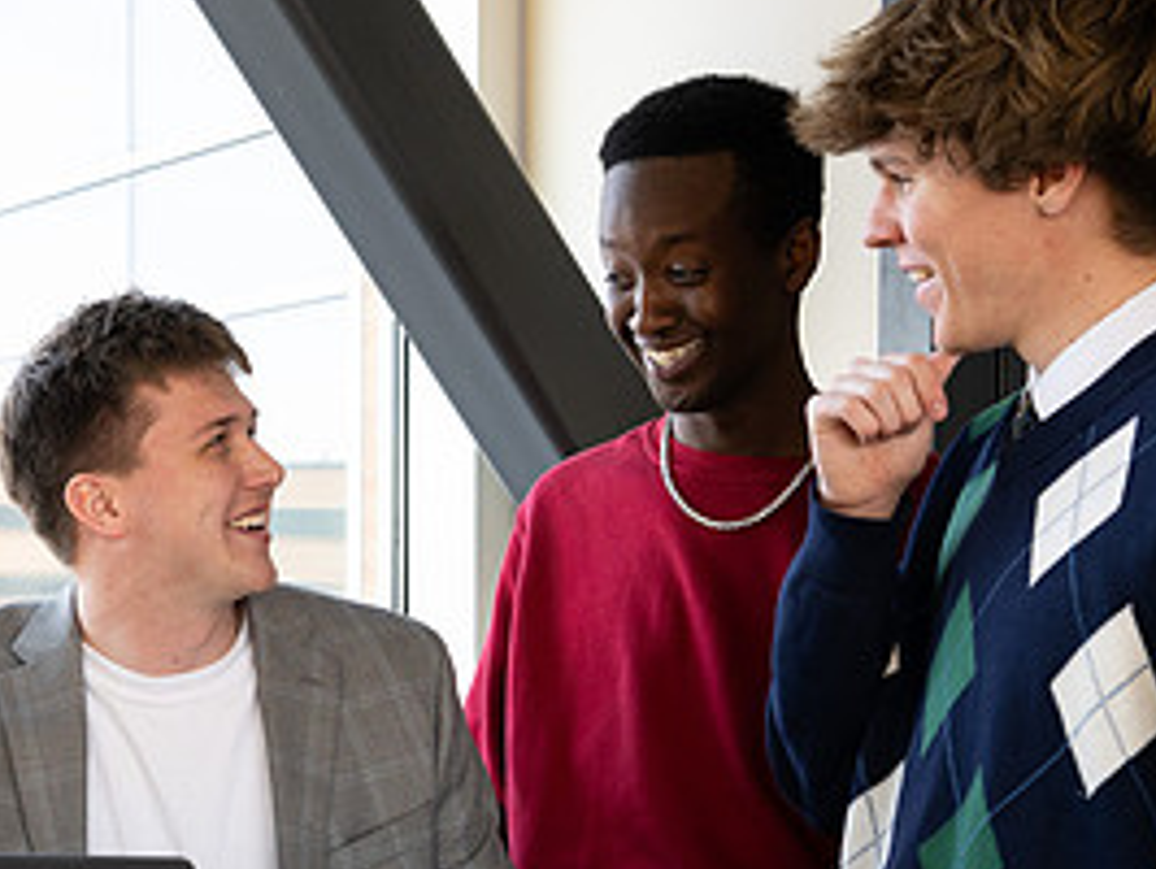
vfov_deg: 22.1
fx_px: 2206
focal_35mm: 66
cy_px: 620
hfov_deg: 28.5
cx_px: 185
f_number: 4
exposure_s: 1/250
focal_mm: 27
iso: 400
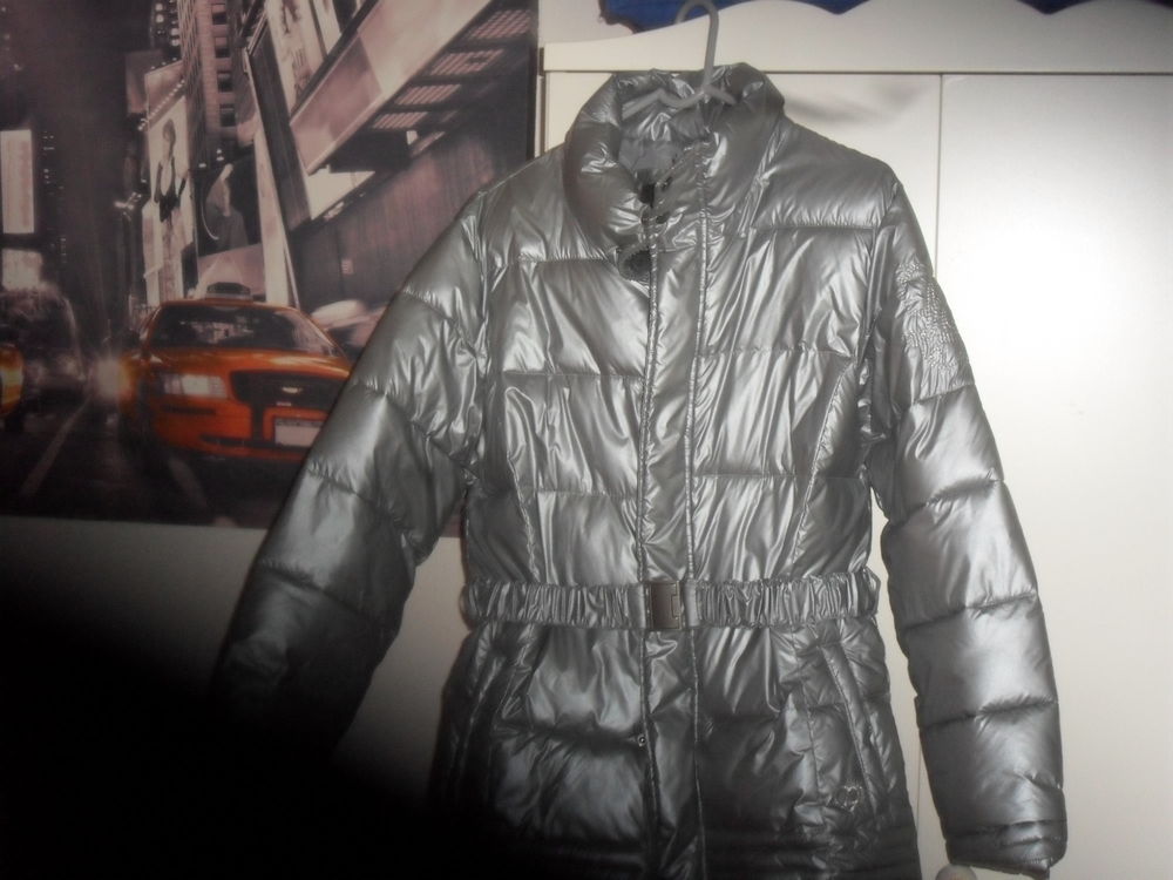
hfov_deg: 29.4
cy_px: 440
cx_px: 586
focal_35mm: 66
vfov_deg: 22.3
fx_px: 2236
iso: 400
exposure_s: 1/60
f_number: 4.6
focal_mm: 11.7
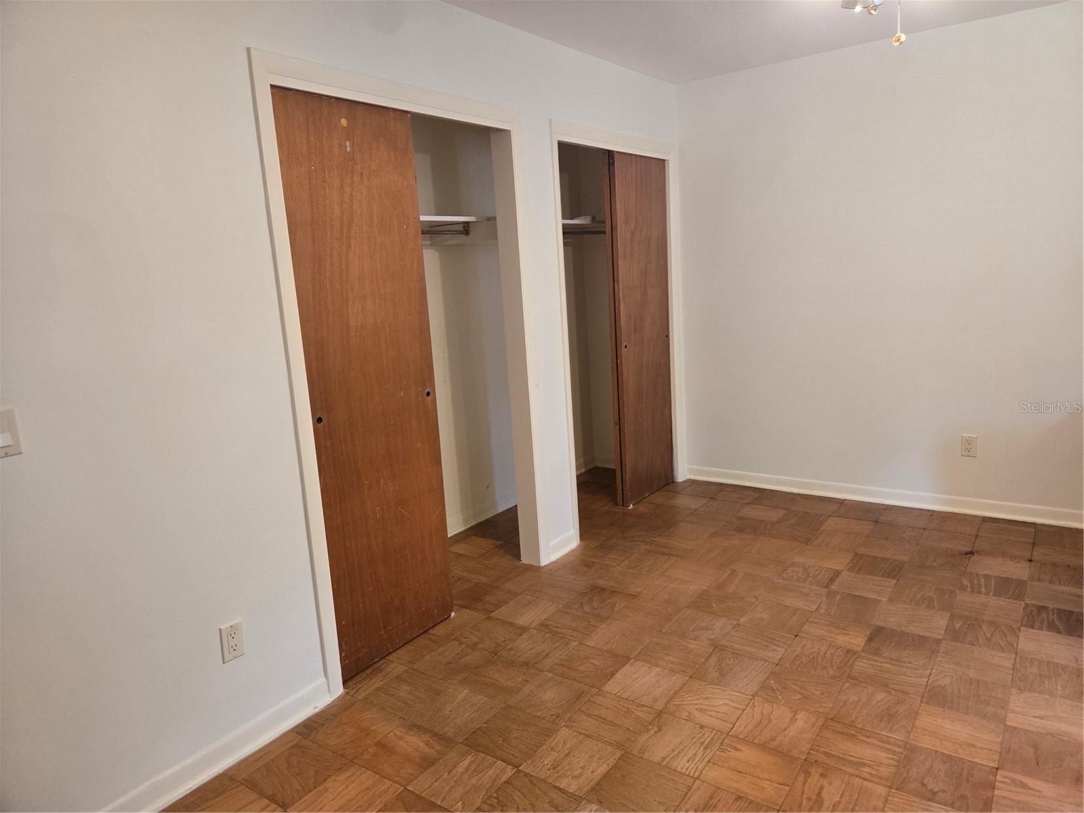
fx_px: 720
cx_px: 542
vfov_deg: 58.9
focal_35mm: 23
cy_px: 406
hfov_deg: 73.9
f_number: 1.8
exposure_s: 1/61
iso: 320
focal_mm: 5.4
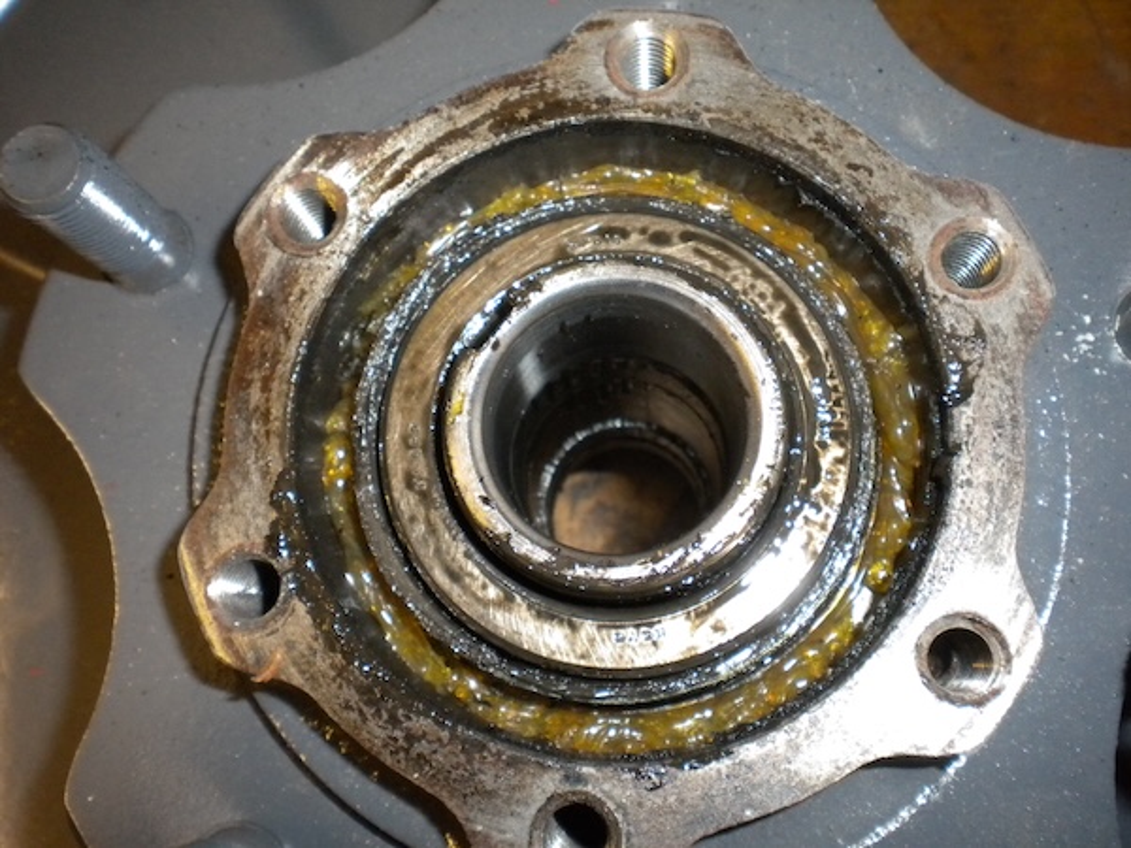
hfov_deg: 52.6
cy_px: 424
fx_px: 1144
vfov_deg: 40.7
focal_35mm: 35
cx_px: 566
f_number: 4.6
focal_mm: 6.3
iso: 400
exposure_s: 1/30
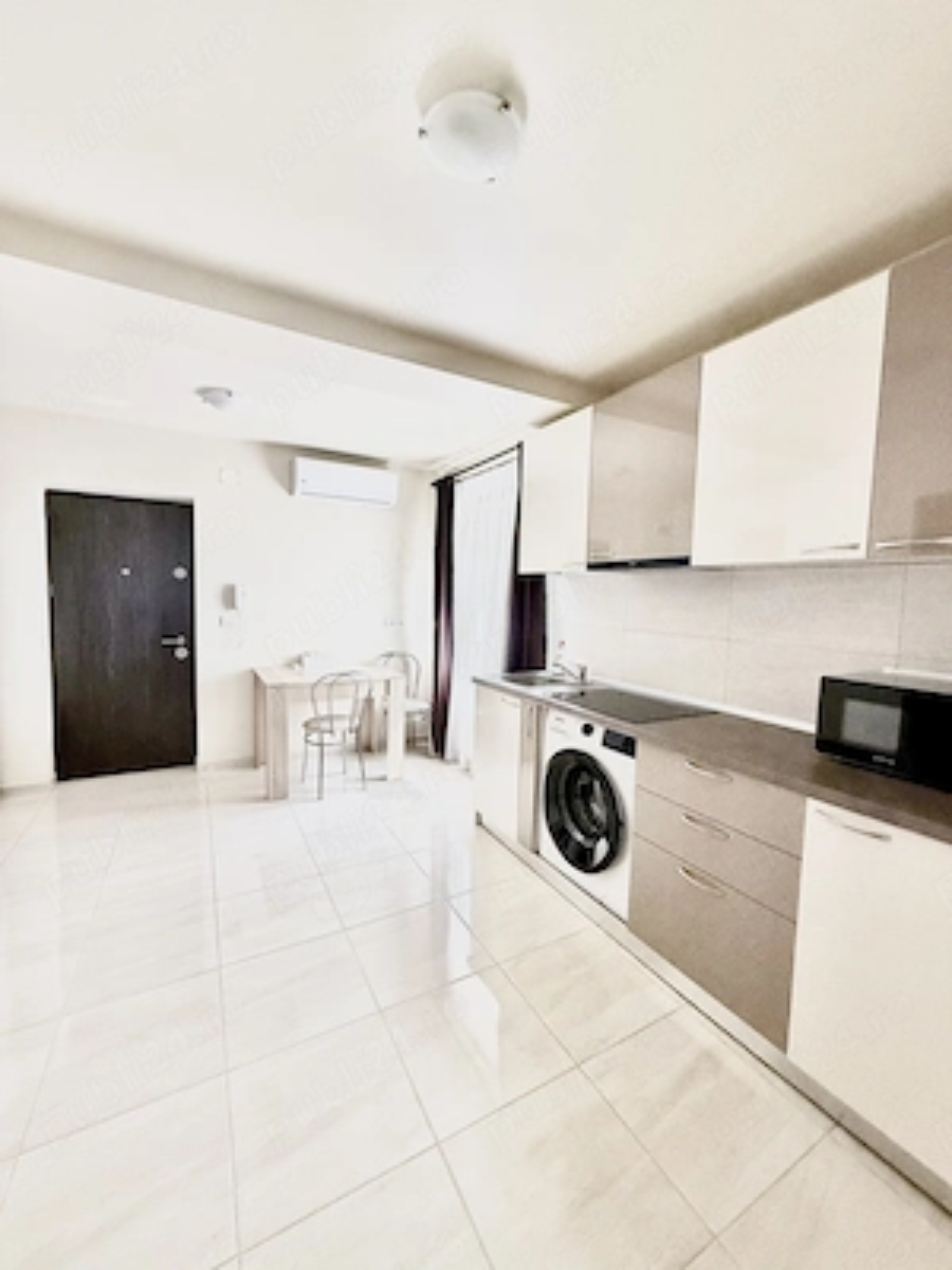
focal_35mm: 14
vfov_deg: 102.1
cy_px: 635
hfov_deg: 85.7
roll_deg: -2.7
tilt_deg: -3.9
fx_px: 513
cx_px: 476
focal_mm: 2.22
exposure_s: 1/99
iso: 160
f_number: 2.2
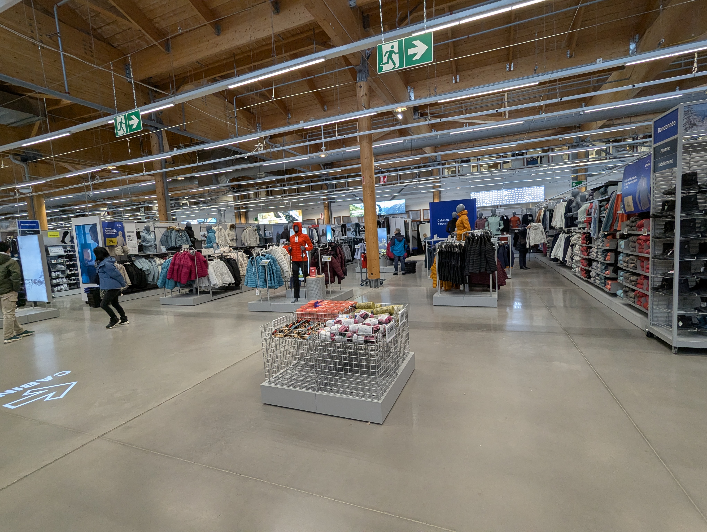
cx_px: 354
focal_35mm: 16
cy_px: 266
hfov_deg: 94.4
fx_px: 327
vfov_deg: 78.2
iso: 205
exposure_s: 1/168
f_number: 2.2
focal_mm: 2.35
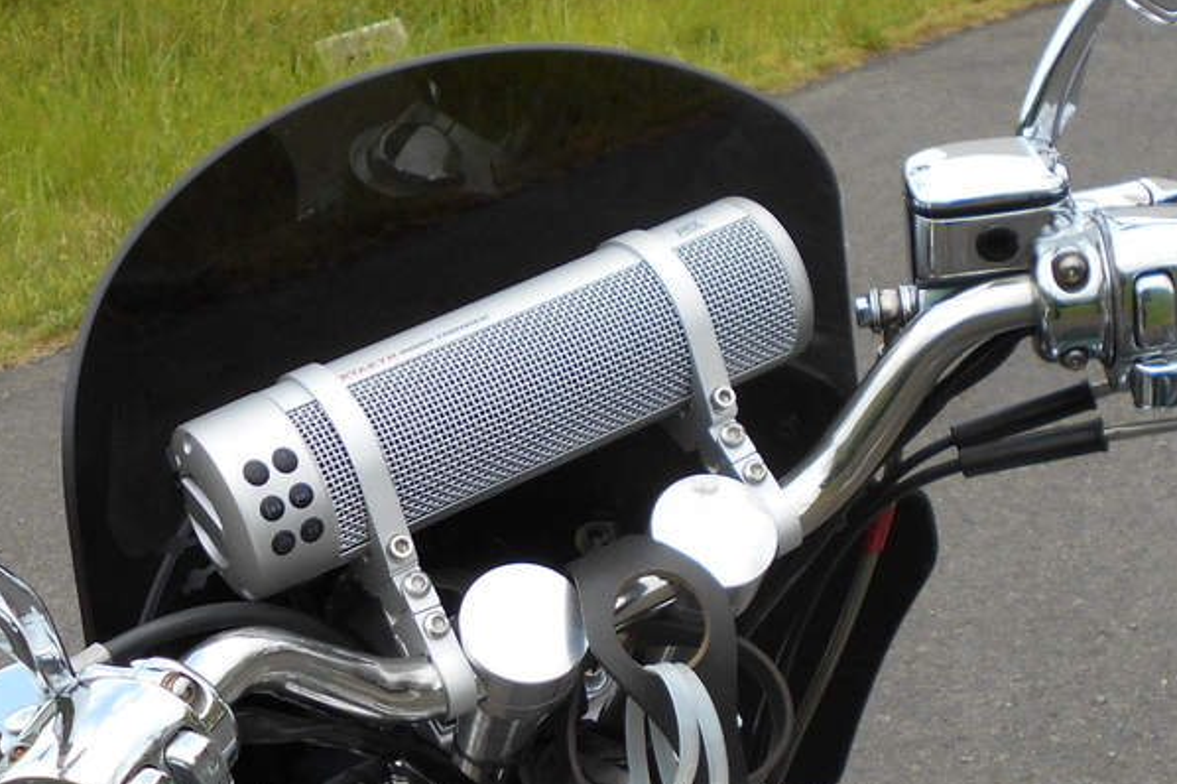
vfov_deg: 19.1
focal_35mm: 71
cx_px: 569
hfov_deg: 28.5
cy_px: 550
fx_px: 2320
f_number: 3.6
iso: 80
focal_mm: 5.8
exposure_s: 1/250
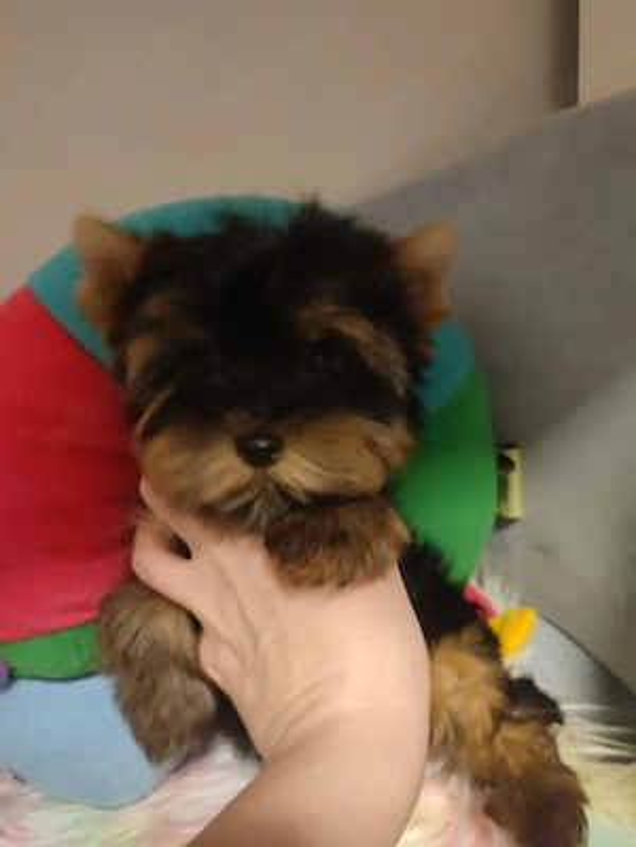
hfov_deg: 54.9
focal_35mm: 25
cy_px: 424
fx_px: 612
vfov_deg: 69.4
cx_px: 318
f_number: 1.9
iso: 2085
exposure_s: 1/14
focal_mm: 6.04
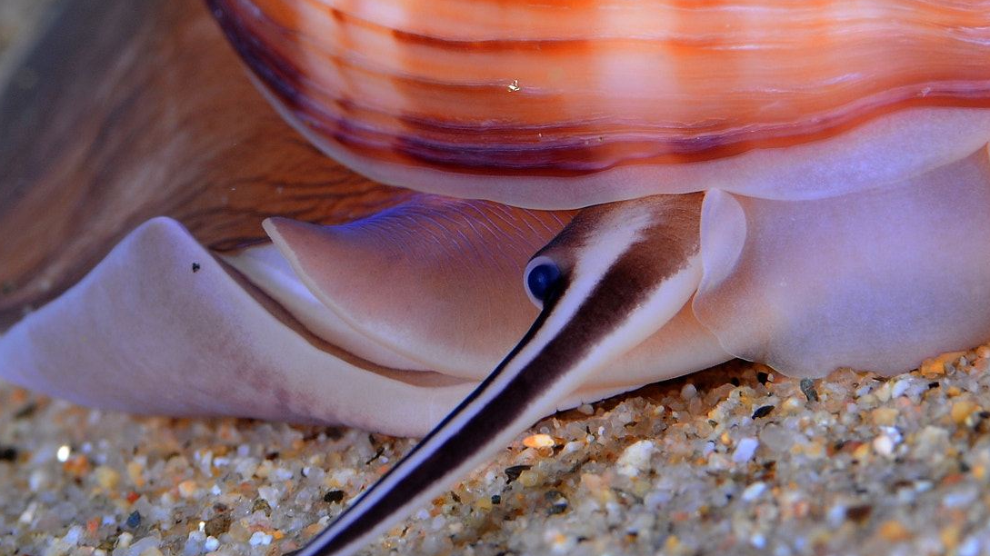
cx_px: 847
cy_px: 106
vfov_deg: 3.9
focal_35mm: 310
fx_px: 8136
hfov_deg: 7.0
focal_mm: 105
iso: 200
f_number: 18
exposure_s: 1/250
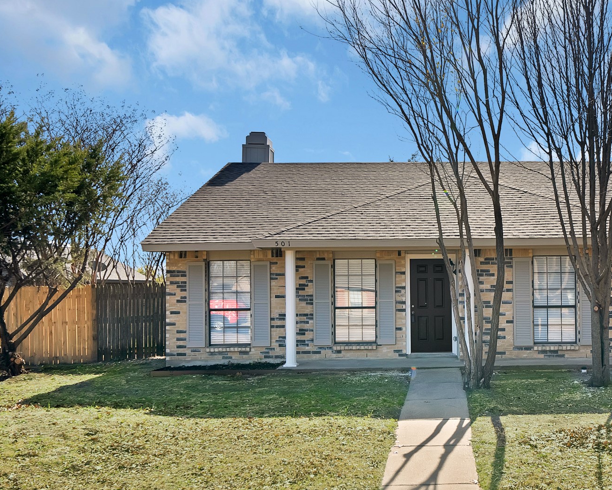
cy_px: 281
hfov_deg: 52.5
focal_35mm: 33
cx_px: 435
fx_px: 598
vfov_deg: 44.4
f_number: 9
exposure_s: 1/250
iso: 640
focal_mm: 23
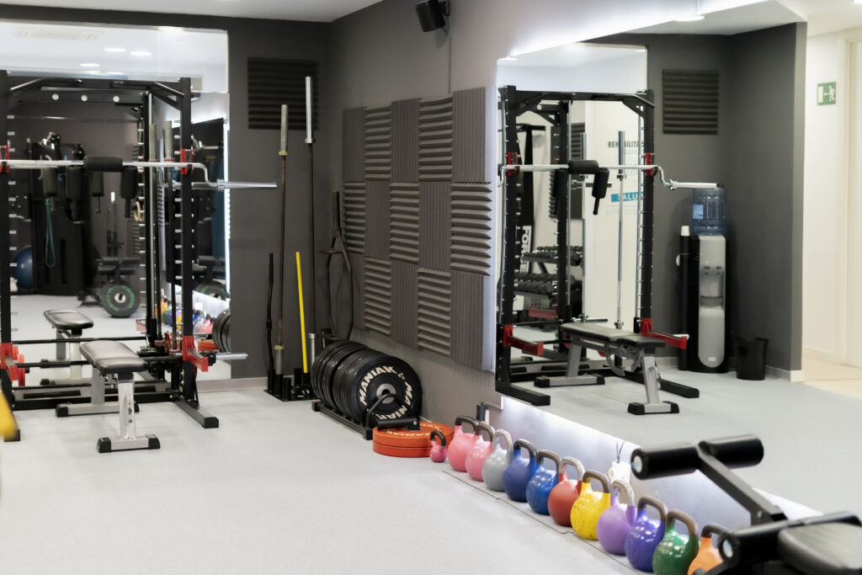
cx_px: 431
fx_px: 1197
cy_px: 288
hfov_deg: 39.6
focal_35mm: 50
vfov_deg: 27.0
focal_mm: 50
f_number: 2.5
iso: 1600
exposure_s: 1/400
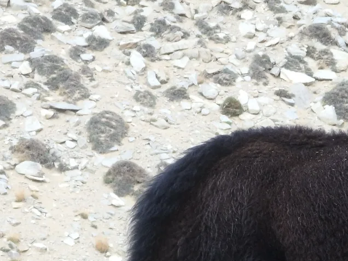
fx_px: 3237
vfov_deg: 4.6
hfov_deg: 6.1
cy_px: 251
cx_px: 333
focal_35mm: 322
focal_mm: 22.9
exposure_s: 1/125
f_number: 5.3
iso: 200
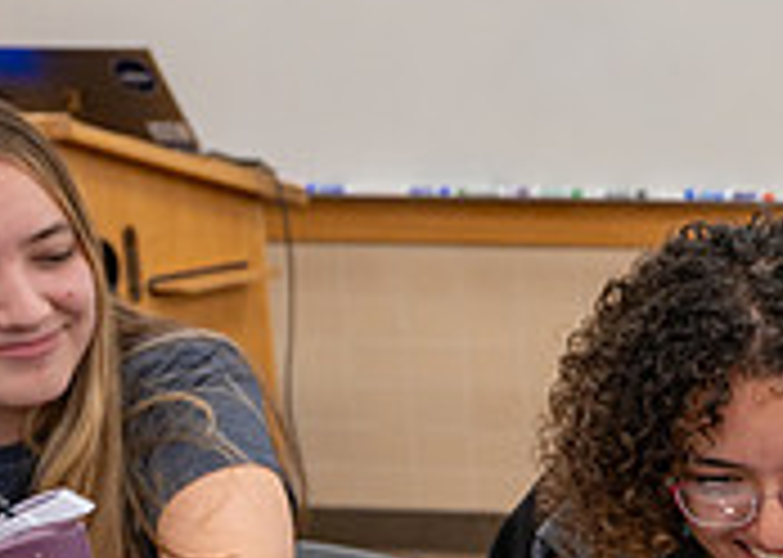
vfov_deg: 15.9
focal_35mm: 89
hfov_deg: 19.5
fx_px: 1978
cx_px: 1170
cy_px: 488
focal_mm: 24
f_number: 3.5
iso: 500
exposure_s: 1/160
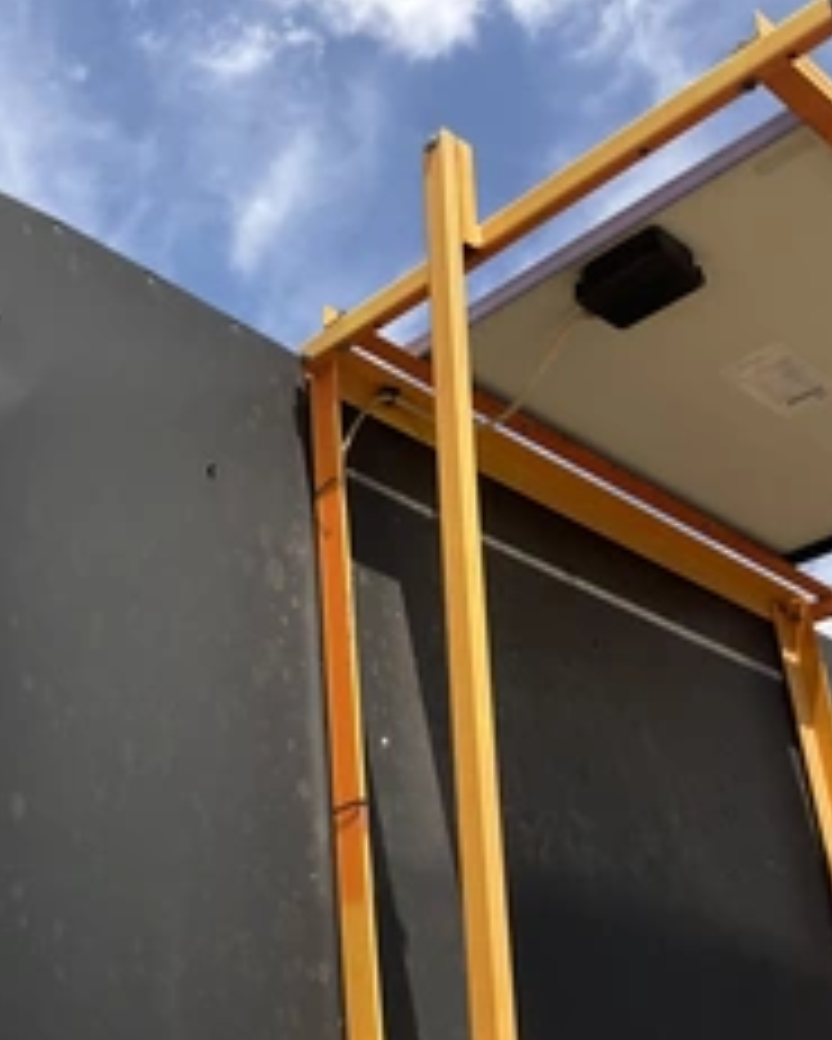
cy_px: 639
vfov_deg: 37.8
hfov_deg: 30.2
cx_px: 180
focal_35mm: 49
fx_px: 1507
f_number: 1.8
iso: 25
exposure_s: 1/1730
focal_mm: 3
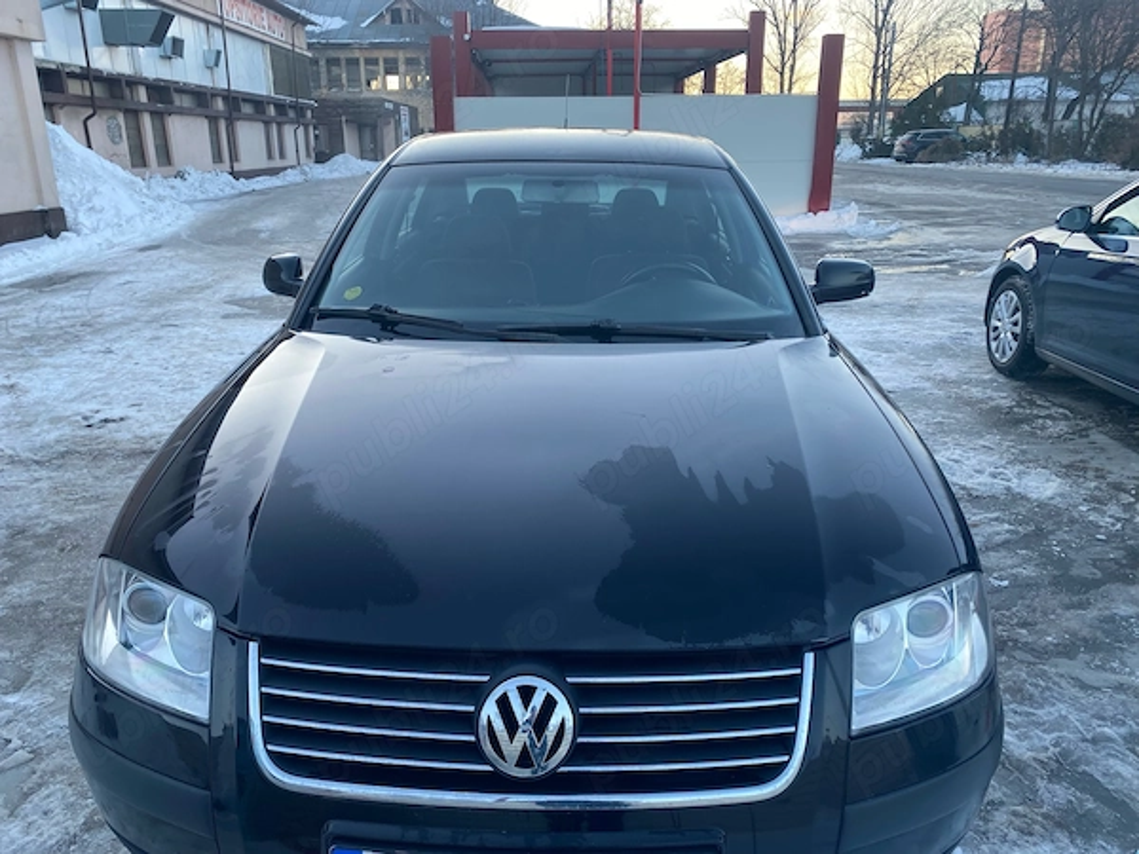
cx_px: 570
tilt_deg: -18.3
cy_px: 427
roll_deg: +0.3
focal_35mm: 26
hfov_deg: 67.3
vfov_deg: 53.1
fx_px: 856
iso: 50
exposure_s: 1/121
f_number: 1.8
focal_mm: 4.25
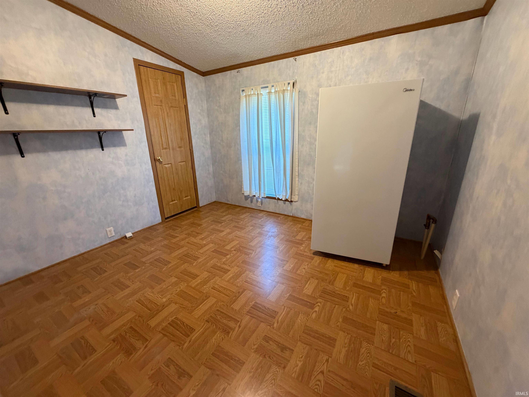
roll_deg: +1.4
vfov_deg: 85.7
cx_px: 264
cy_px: 198
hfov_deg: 102.1
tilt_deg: -17.4
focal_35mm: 14
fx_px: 214
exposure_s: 1/60
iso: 400
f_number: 2.2
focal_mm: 2.22
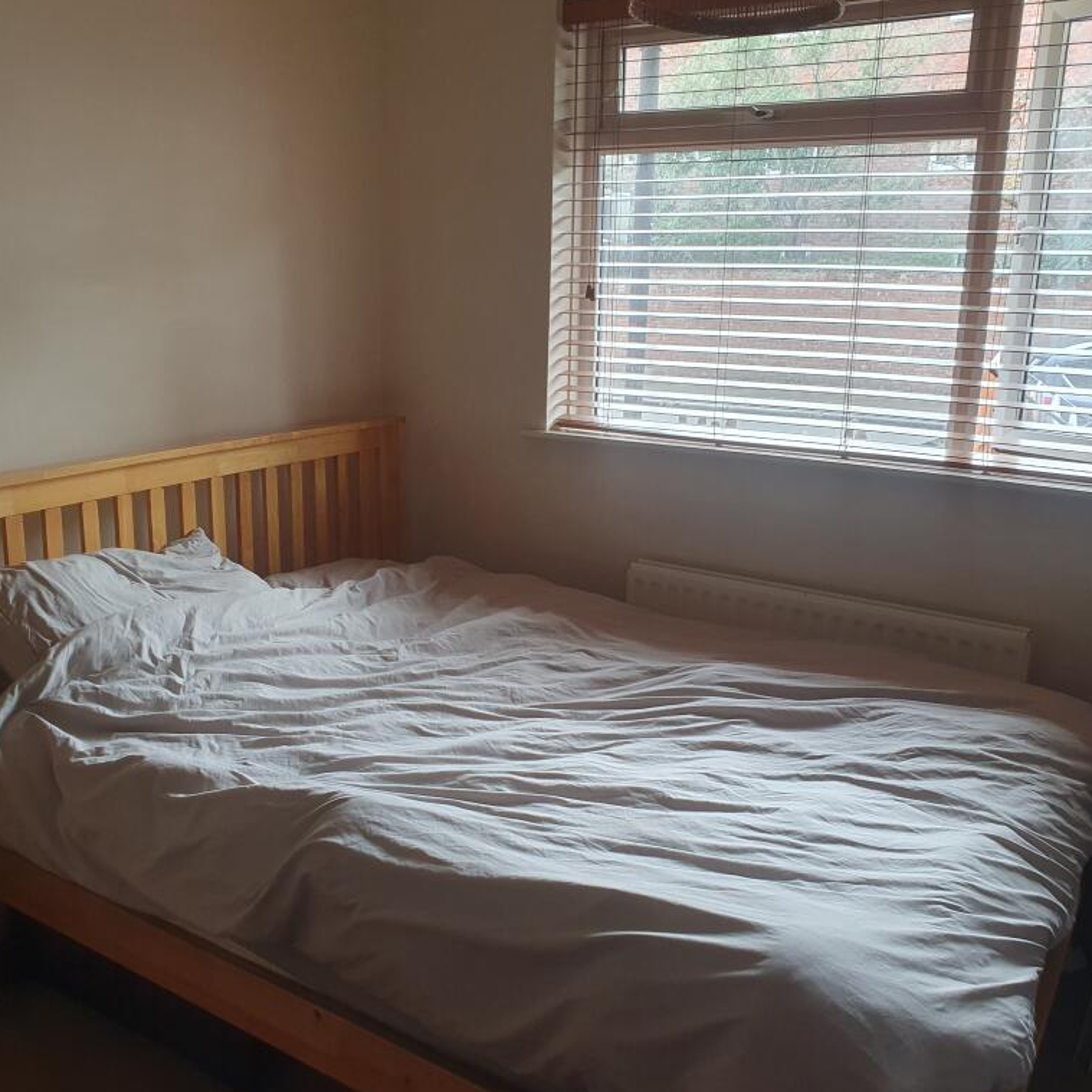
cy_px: 547
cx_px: 521
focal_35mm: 31
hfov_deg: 52.5
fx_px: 1106
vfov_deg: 52.5
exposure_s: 1/60
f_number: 2.4
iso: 200
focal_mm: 4.32
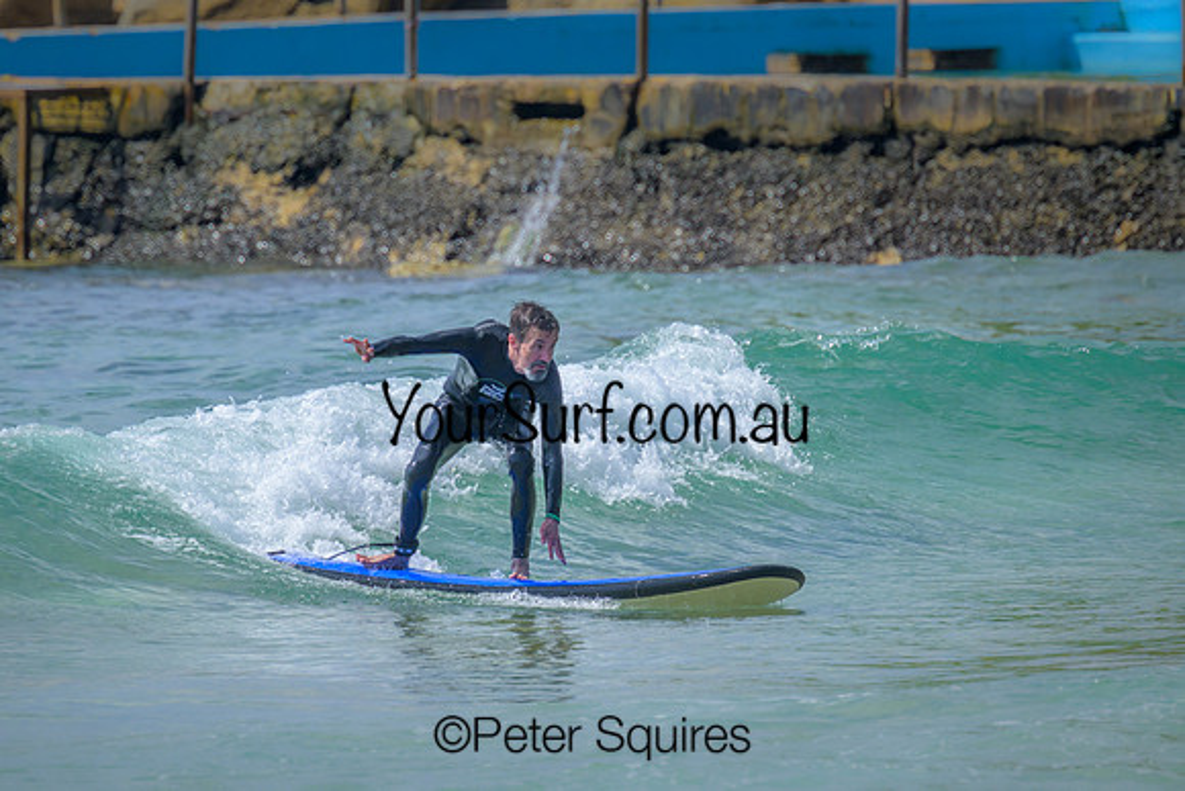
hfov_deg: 2.5
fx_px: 27388
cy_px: 380
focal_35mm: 832
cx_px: 571
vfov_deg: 1.7
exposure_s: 1/2000
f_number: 11
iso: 800
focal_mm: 800
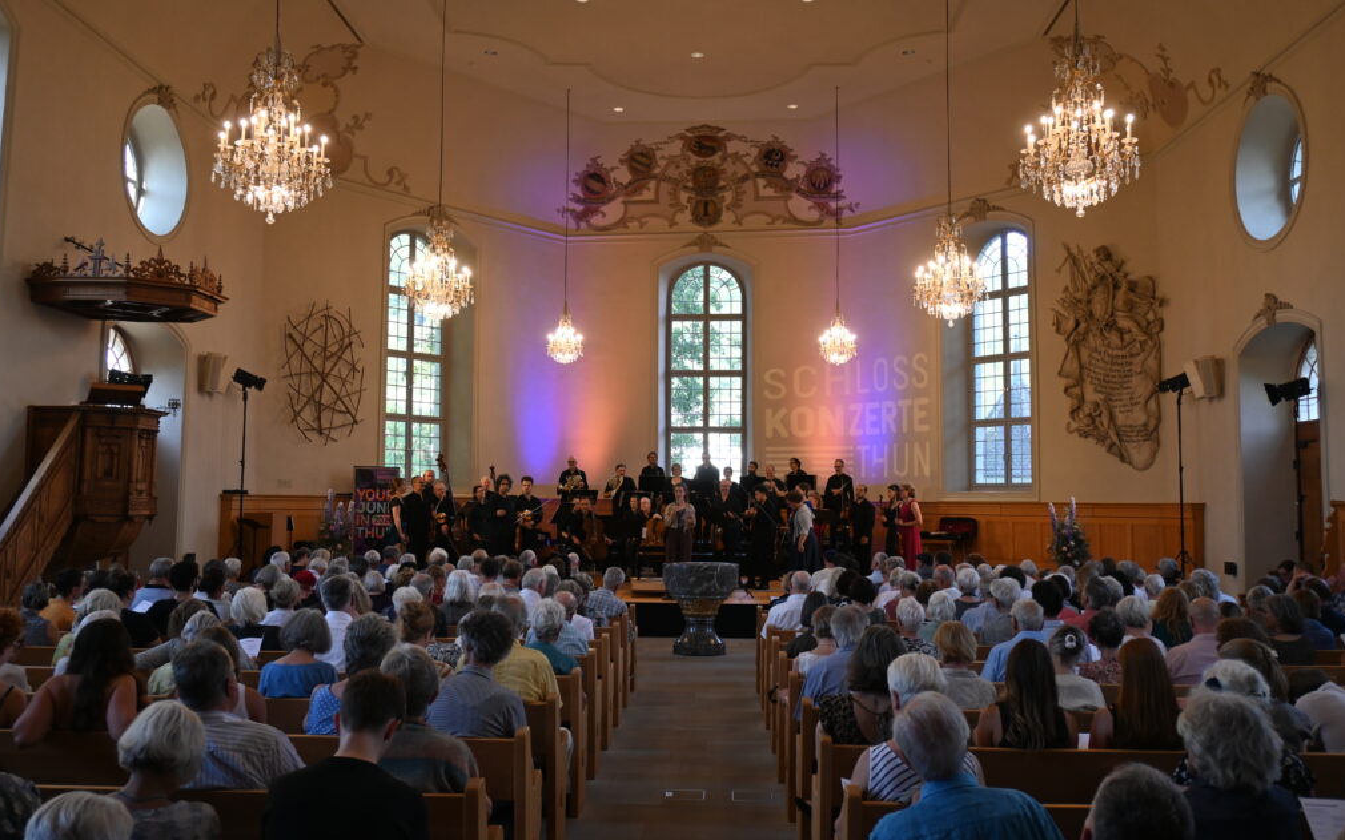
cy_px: 412
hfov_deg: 60.0
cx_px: 670
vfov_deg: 39.7
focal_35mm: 32
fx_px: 1165
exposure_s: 1/125
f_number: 3.8
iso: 500
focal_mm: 20.5
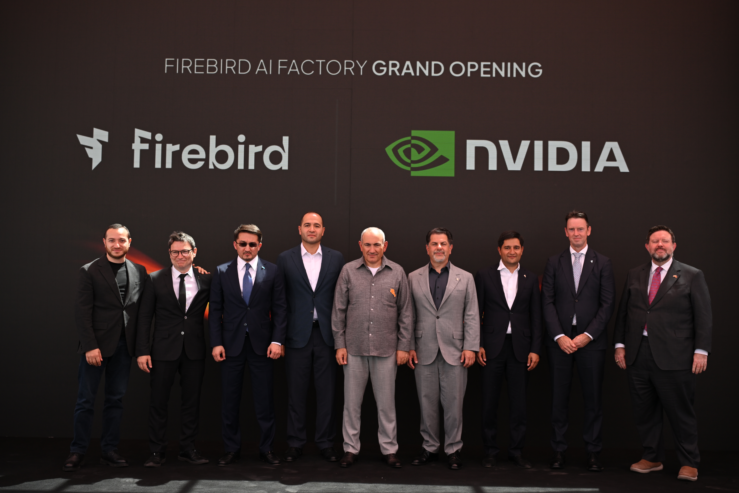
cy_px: 246
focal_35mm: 40
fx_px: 821
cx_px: 370
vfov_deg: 33.4
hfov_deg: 48.5
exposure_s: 1/640
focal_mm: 40
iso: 320
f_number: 5
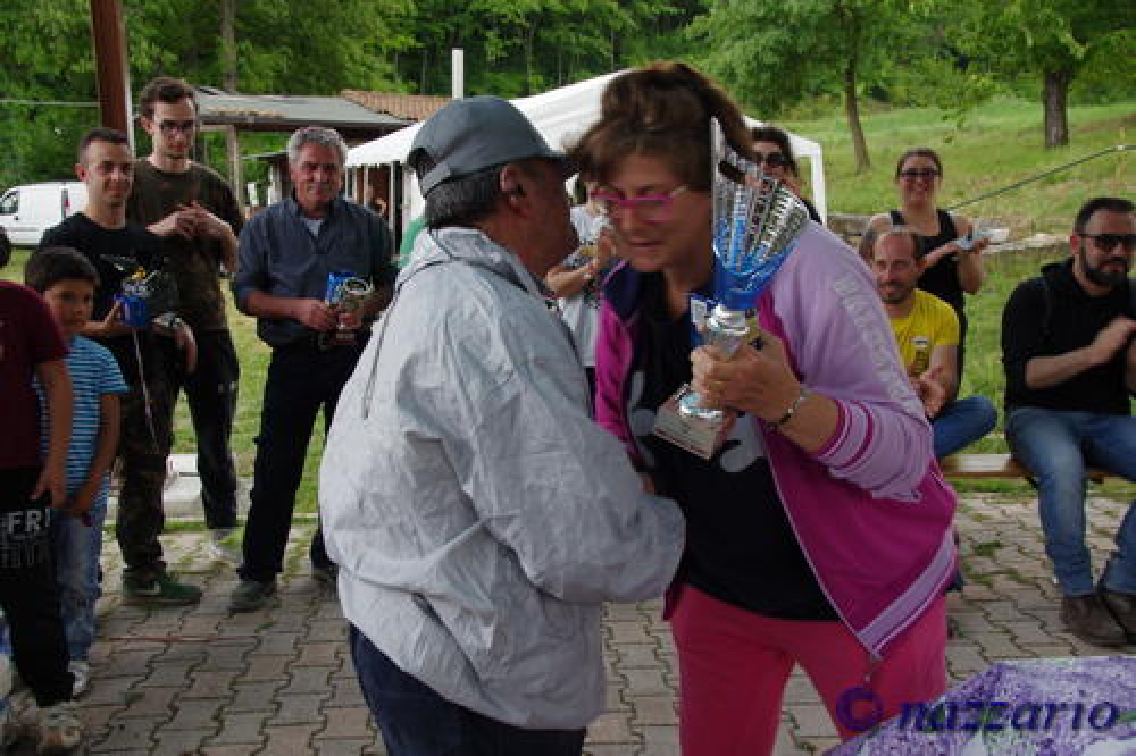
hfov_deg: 49.6
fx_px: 1230
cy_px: 378
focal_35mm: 39
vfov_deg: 34.2
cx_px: 568
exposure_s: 1/60
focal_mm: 26
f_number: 8
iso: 400
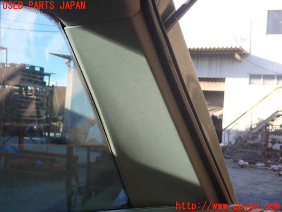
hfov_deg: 33.2
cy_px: 106
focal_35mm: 58
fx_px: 472
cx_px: 141
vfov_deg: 25.2
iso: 100
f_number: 3.5
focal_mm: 10.35
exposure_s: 1/200
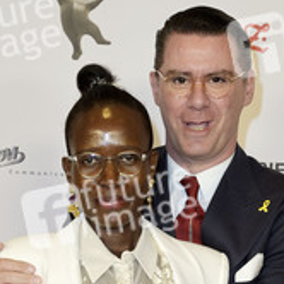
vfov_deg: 12.9
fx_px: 1235
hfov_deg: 13.1
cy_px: 294
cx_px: 159
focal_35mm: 133
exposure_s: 1/160
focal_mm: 65
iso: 640
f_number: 5.6
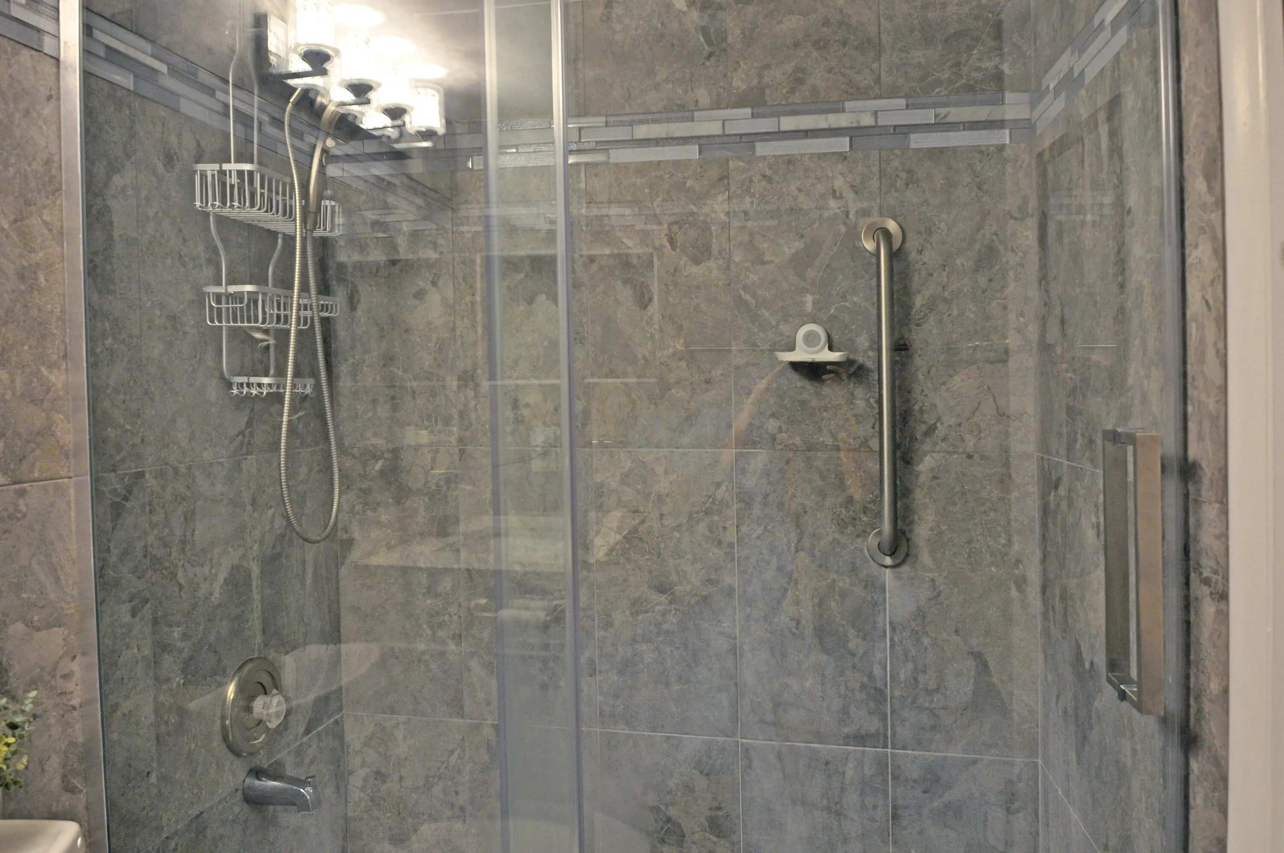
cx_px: 642
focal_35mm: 24
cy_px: 426
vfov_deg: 53.0
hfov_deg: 73.8
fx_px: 855
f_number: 4
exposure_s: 1/40
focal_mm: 16
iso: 800
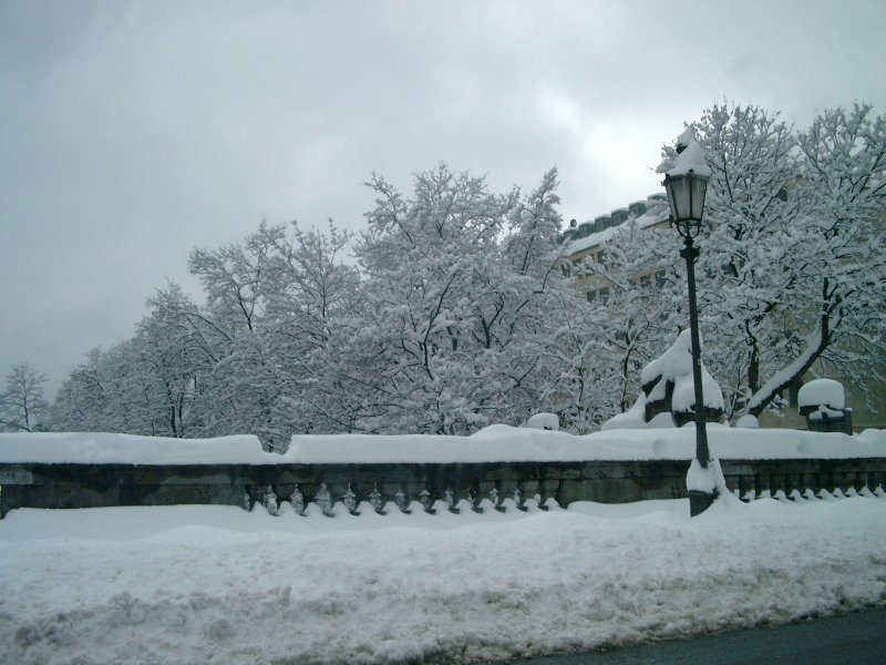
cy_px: 332
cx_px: 443
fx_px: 947
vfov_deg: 38.7
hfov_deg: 50.1
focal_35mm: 37
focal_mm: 7.6
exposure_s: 1/2000
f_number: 5
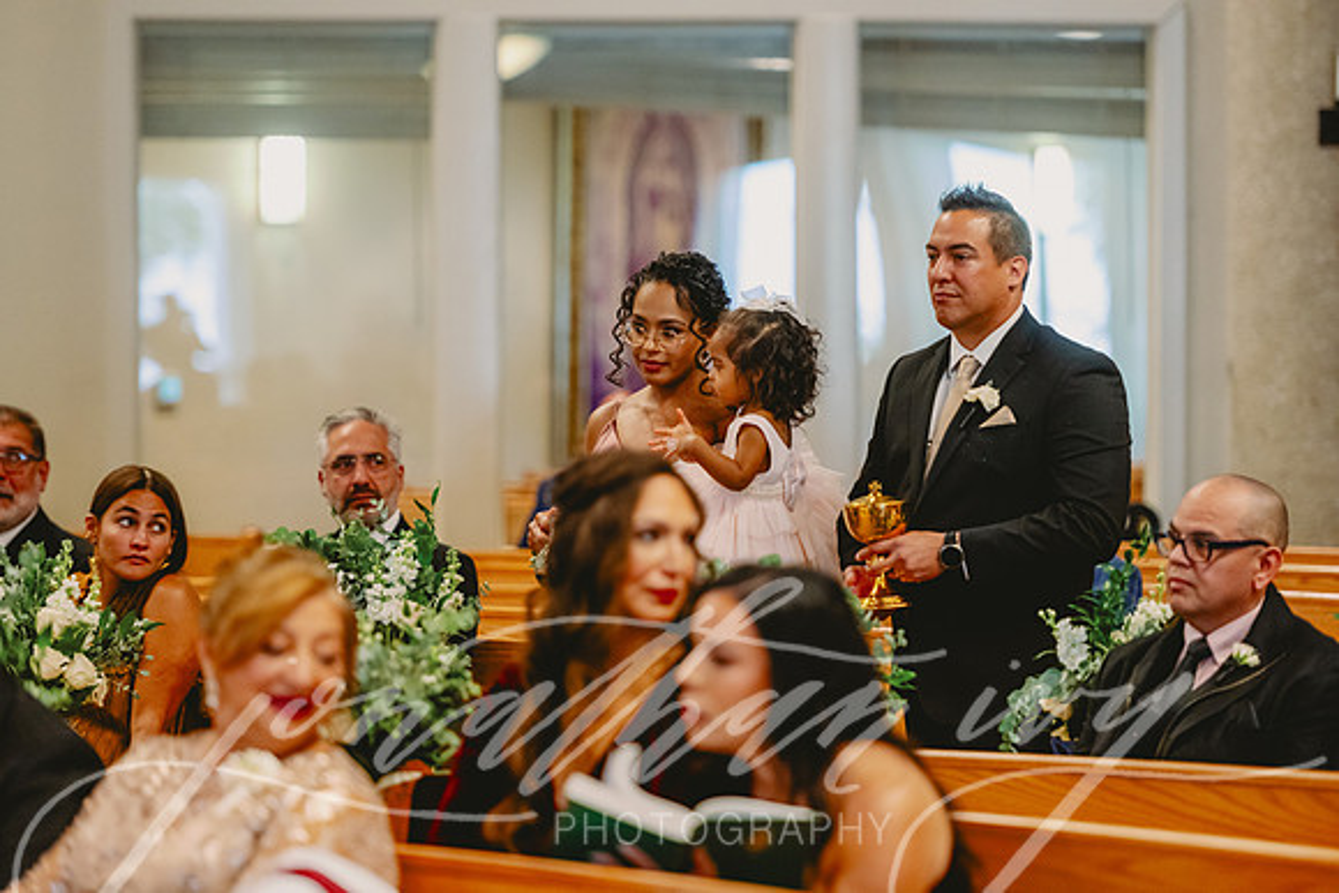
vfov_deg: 8.3
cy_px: 446
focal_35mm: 165
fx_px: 6138
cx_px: 670
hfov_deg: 12.4
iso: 2500
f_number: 2.8
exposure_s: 1/320
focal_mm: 165
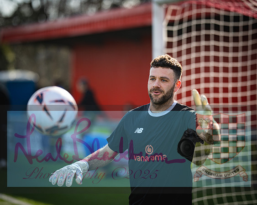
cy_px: 103
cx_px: 134
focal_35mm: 152
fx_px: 1157
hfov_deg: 12.7
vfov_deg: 10.1
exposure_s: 1/2500
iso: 160
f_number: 1.8
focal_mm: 135
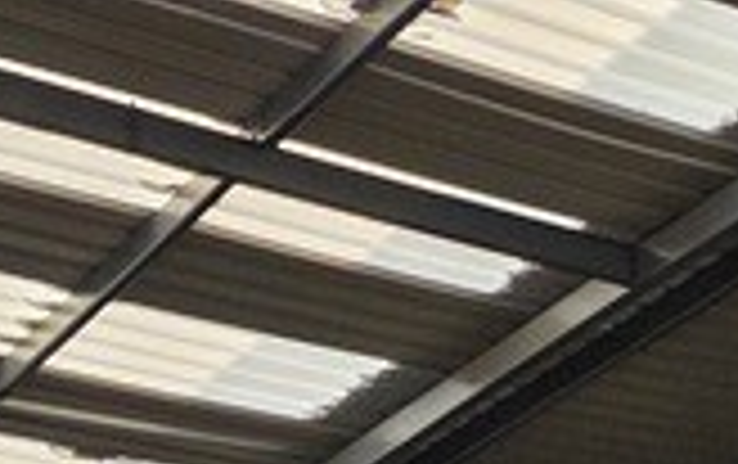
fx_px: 3061
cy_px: 1725
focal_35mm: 152
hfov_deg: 12.5
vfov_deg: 7.0
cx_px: 1336
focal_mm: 6.25
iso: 50
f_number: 1.7
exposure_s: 1/359
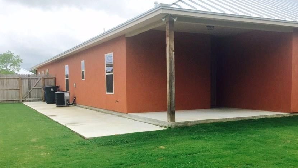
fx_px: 308
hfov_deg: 51.6
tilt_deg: -4.8
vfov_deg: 30.2
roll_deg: +0.4
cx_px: 161
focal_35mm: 39
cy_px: 110
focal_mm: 4.15
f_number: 2.2
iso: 32
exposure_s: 1/1980
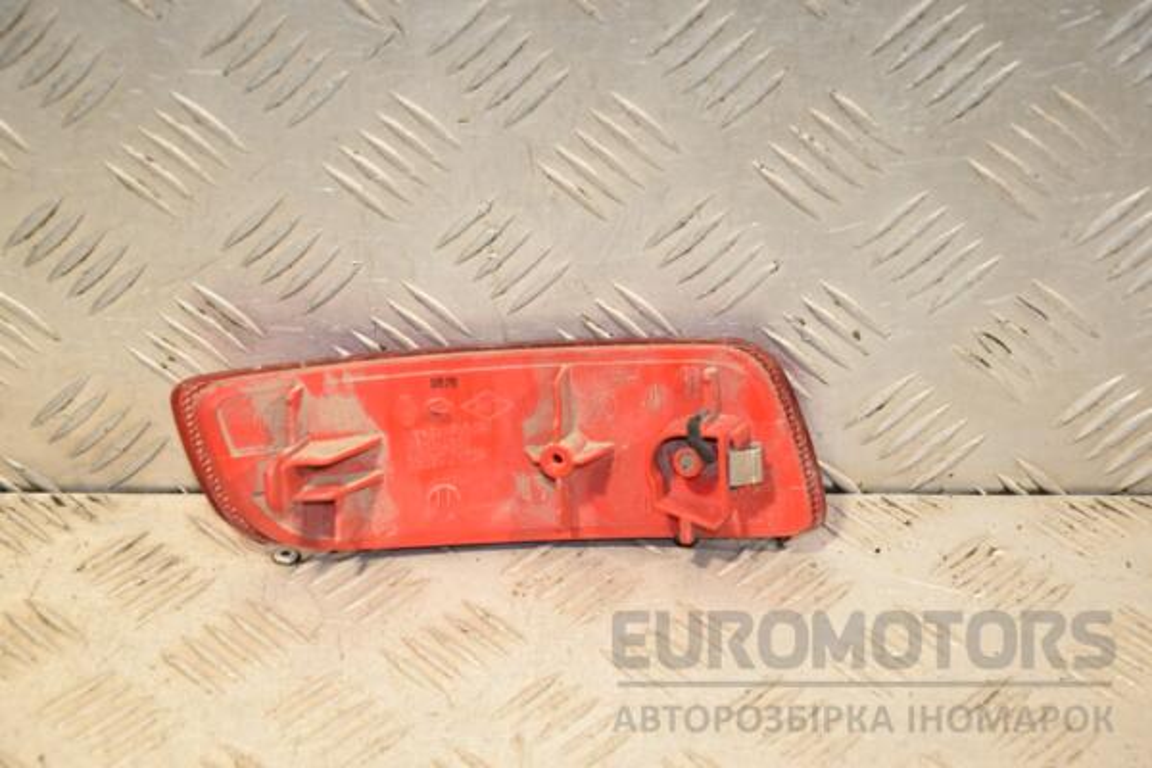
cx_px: 576
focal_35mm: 99
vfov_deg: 13.8
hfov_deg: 20.6
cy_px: 384
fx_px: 3168
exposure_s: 1/200
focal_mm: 66
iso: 800
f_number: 6.3
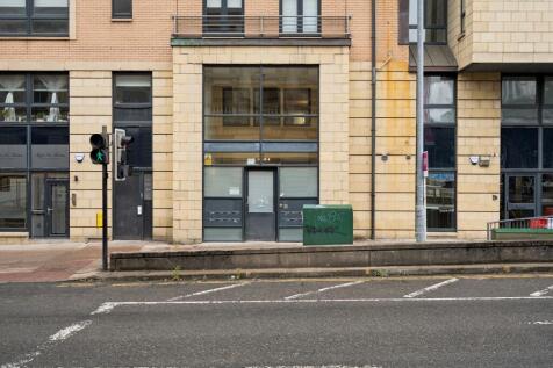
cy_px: 184
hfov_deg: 54.5
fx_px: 537
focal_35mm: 35
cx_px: 276
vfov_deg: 37.8
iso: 250
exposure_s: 1/500
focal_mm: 35
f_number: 4
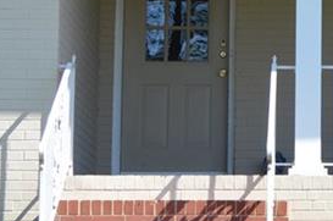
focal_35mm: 169
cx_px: 461
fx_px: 1560
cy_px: 5
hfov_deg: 11.8
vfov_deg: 8.1
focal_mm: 30
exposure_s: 1/160
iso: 100
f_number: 6.3
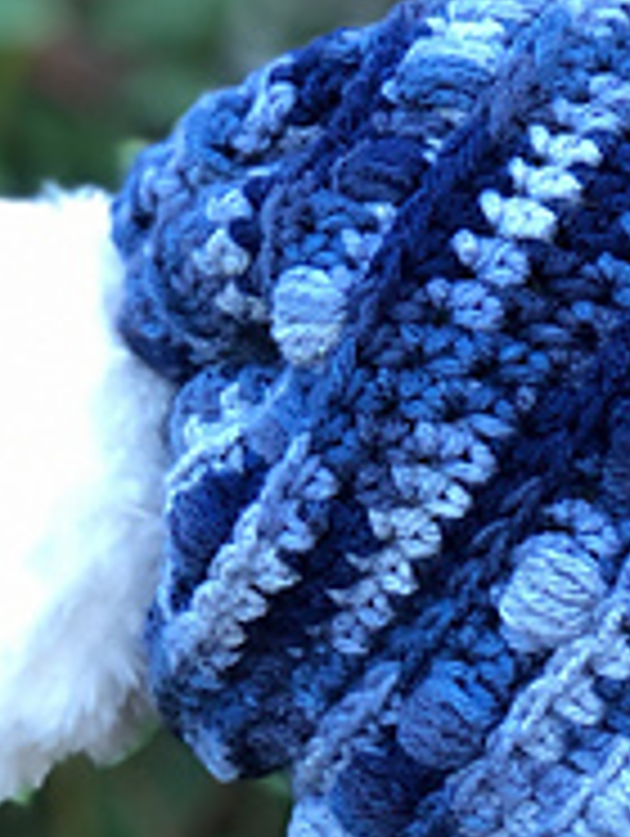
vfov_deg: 10.0
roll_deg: +0.9
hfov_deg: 7.6
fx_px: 4745
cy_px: 711
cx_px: 675
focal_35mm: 196
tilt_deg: -9.7
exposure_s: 1/30
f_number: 2.8
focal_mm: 6.6
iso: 32
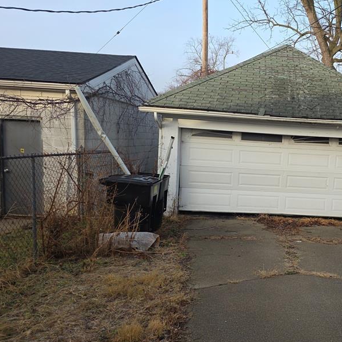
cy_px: 192
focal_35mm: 35
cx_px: 283
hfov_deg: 44.4
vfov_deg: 47.1
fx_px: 391
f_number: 1.7
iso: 25
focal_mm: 6.3
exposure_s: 1/359
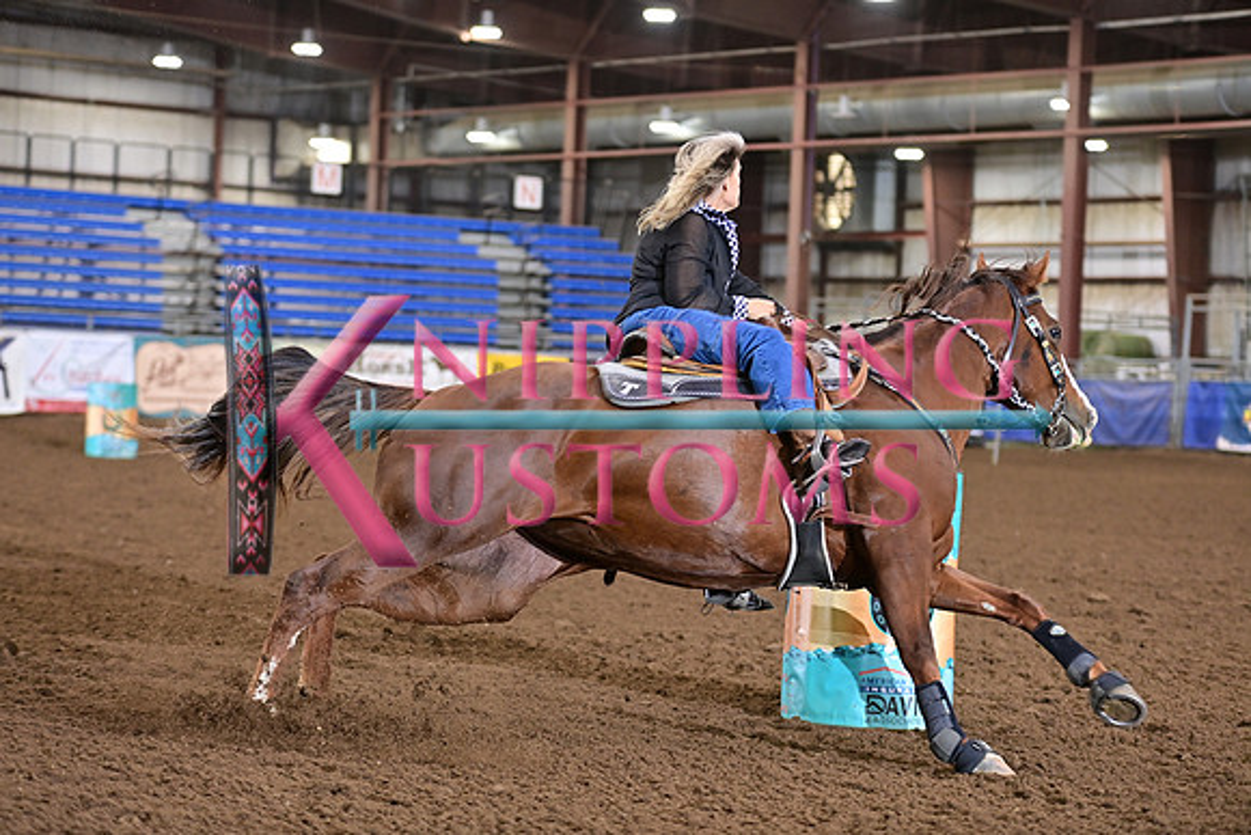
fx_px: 3476
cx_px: 626
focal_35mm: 100
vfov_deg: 13.7
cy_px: 418
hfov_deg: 20.4
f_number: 3.2
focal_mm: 100
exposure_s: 1/250
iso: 1600
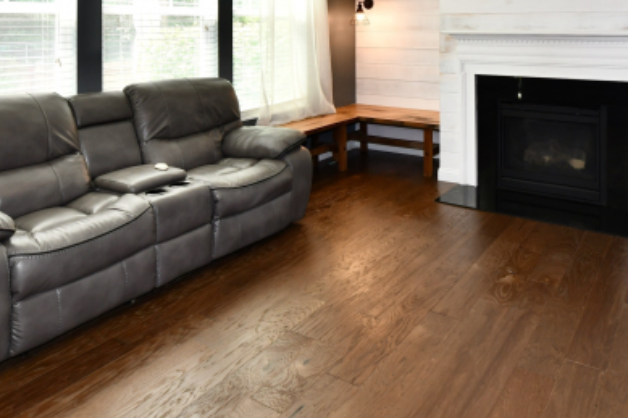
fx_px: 471
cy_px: 37
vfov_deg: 43.5
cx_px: 418
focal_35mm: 27
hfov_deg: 65.6
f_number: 6.3
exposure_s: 1/80
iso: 640
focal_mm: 14
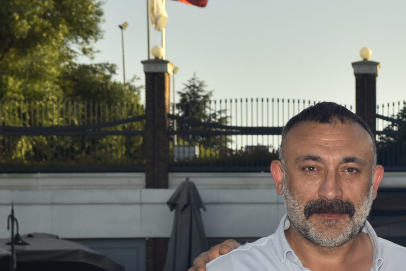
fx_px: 1591
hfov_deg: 14.3
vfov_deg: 9.7
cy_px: 279
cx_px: 418
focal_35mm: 141
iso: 320
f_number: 9
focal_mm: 56
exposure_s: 1/320
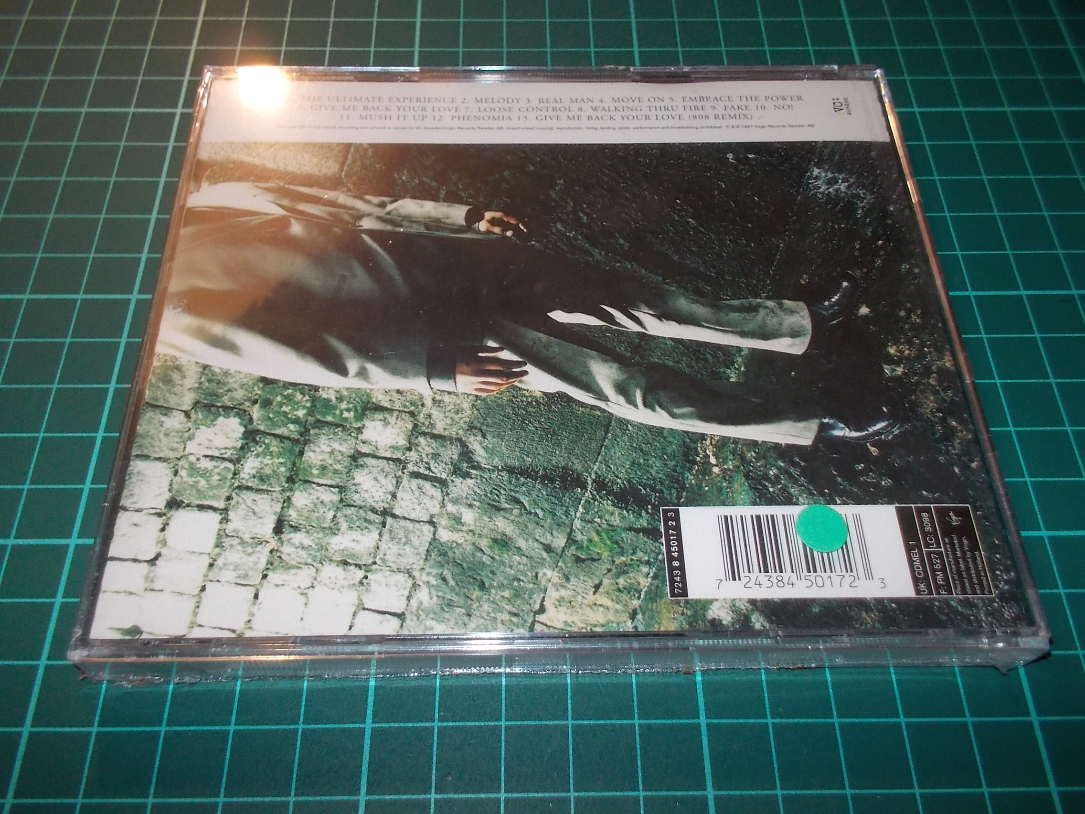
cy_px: 407
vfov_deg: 48.2
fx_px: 909
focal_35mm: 29
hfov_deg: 61.7
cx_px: 542
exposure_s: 1/30
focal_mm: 4.1
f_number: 3.3
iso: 200
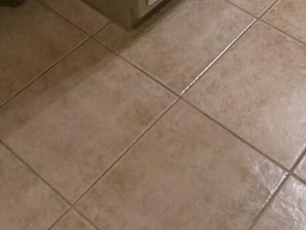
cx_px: 288
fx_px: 690
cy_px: -330
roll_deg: -1.5
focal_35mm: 78
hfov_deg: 24.1
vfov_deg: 13.5
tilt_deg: -15.0
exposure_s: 1/60
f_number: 2.2
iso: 200
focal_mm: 2.22
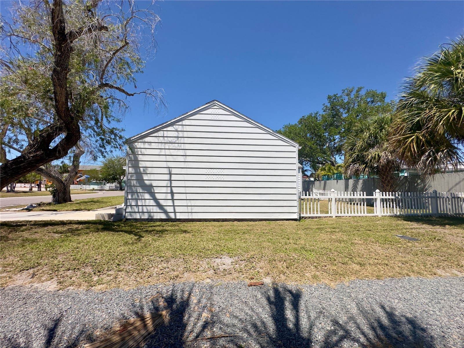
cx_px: 232
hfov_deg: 102.1
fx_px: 188
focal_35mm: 14
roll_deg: -1.1
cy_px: 174
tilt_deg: +4.5
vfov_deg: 85.7
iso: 50
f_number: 2.2
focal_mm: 2.22
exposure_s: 1/4464
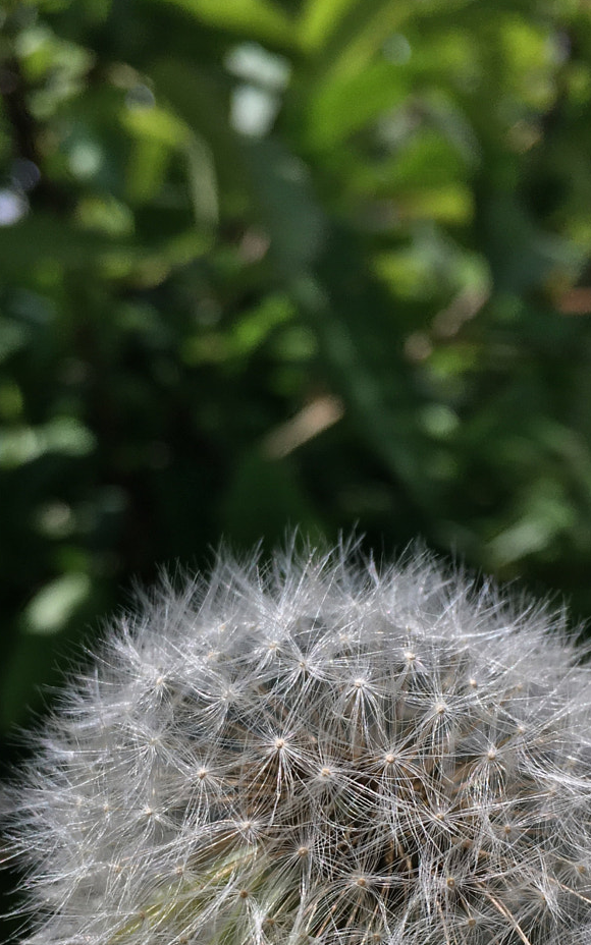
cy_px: 726
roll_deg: -19.1
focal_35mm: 53
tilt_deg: -12.2
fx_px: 1366
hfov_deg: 24.4
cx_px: 262
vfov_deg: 37.1
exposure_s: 1/1538
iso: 25
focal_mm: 4.15
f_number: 2.2
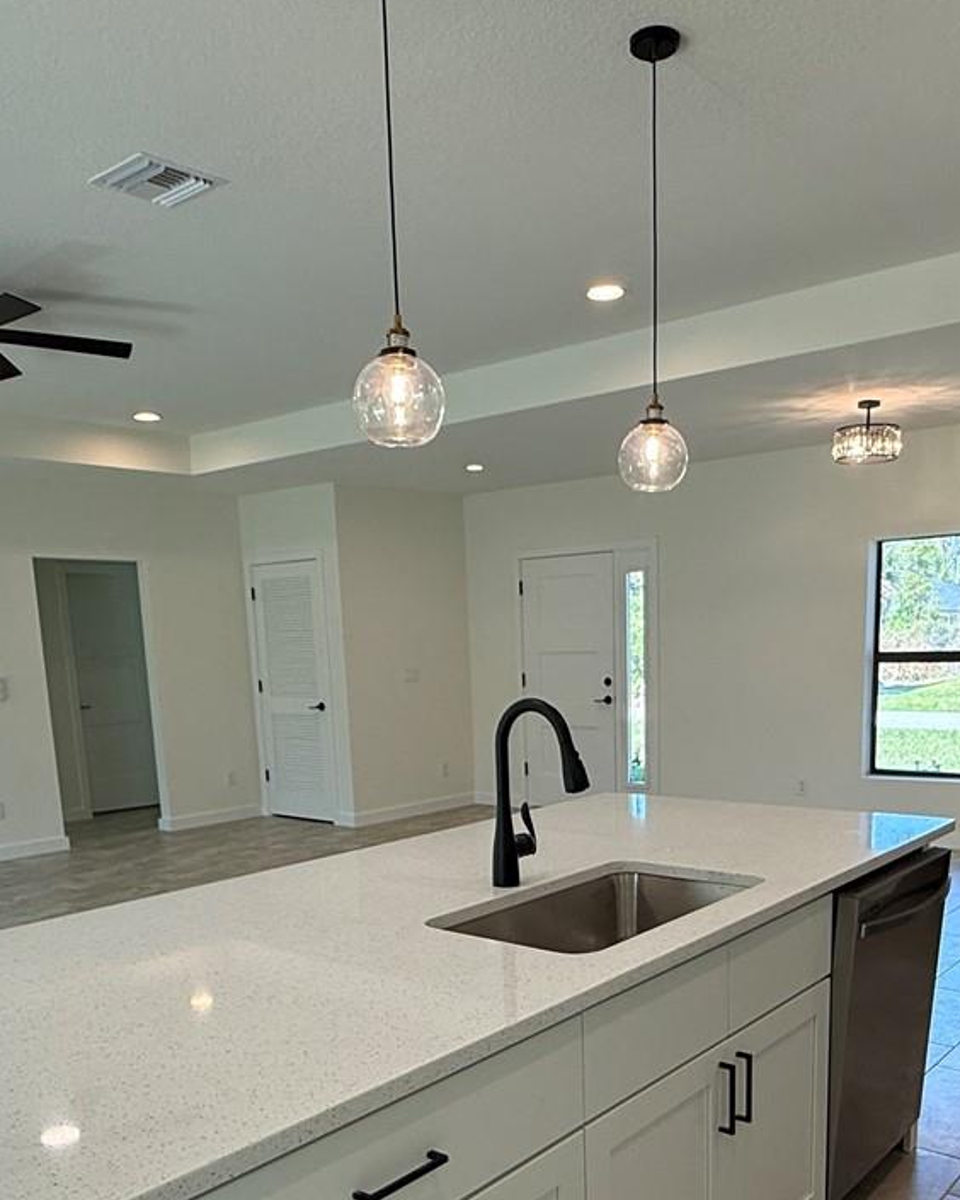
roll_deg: +1.4
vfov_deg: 55.2
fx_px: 1101
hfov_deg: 47.0
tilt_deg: -11.6
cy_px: 860
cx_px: 531
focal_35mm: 31
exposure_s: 1/120
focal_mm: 2.22
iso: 80
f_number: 2.2
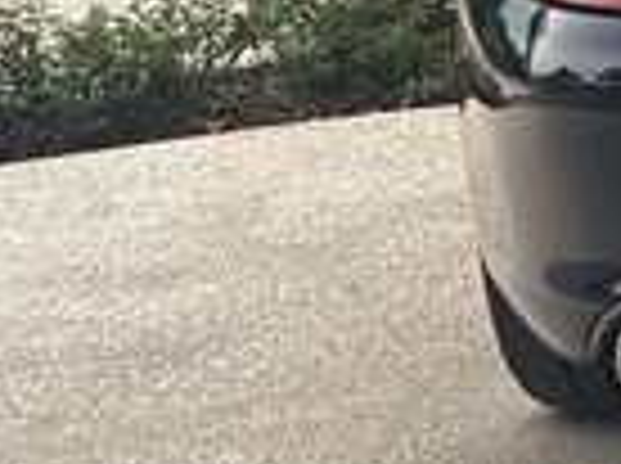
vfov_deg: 5.1
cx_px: 1323
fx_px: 5193
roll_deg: +0.7
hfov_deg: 6.6
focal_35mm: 290
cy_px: -333
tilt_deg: -1.5
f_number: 1.6
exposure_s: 1/335
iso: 32
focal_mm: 5.96
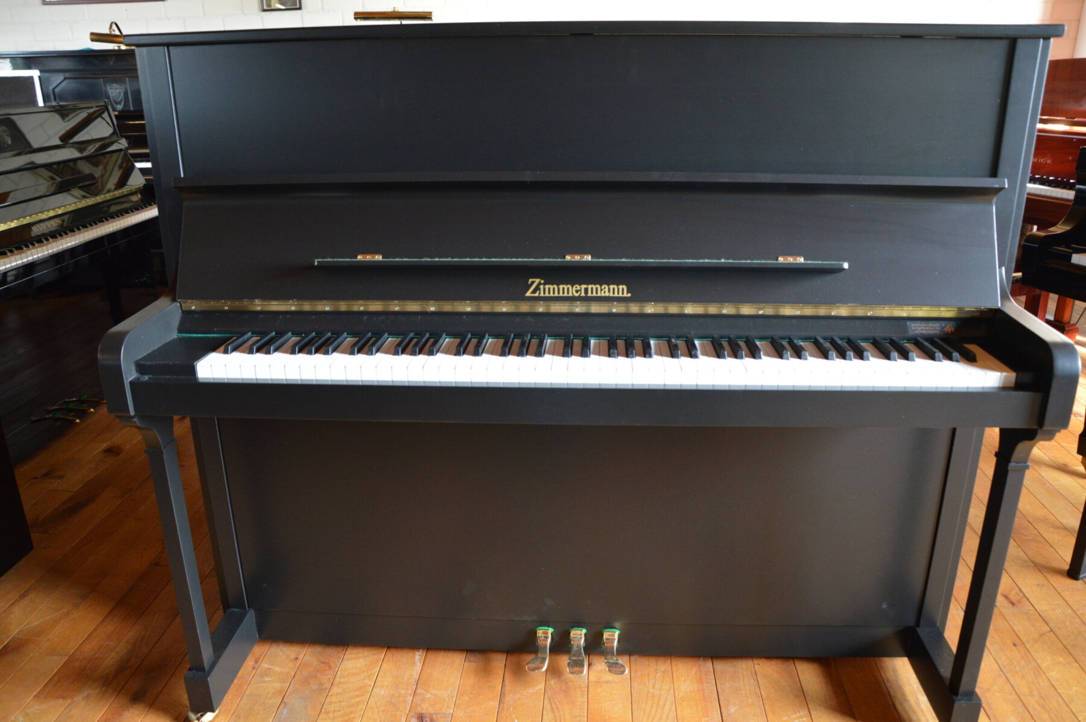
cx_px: 543
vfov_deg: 47.9
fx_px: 814
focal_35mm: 27
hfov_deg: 67.4
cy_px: 361
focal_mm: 18
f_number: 3.5
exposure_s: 1/15
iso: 1000
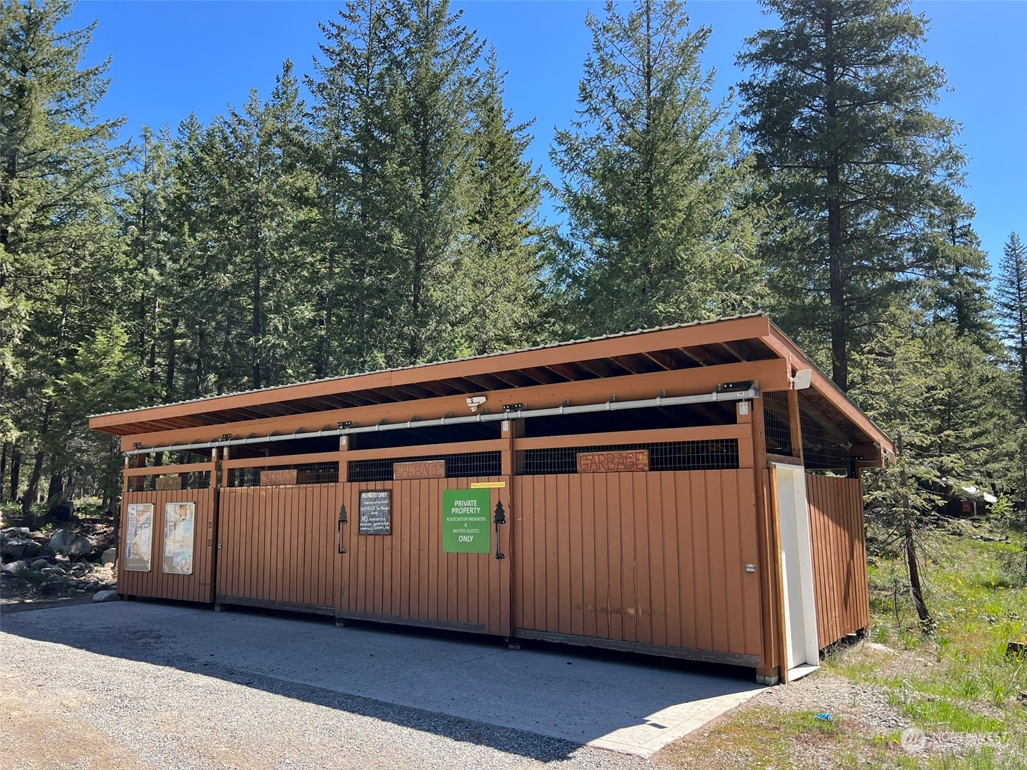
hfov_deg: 67.3
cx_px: 514
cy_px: 385
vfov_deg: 53.1
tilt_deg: +8.5
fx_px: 771
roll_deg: +0.7
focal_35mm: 26
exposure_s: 1/1000
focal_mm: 5.7
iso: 50
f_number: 1.5
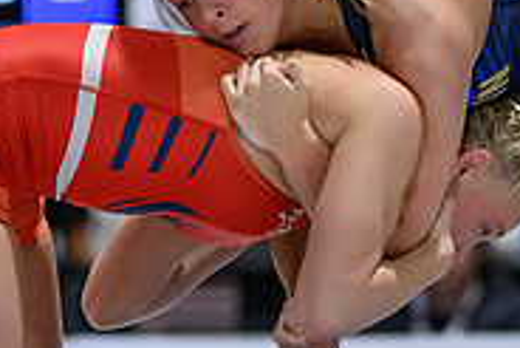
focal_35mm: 520
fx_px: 7517
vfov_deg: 2.6
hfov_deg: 4.0
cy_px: 301
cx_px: 356
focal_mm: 165
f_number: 2.8
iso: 6400
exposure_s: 1/640
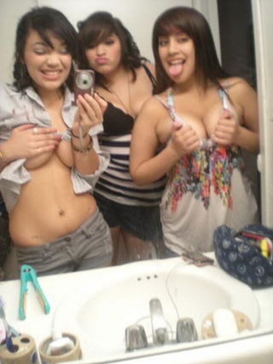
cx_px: 136
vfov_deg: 49.0
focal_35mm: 38
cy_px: 182
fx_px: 399
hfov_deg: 37.7
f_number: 3.1
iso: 200
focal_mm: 6.3
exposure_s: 1/21.7
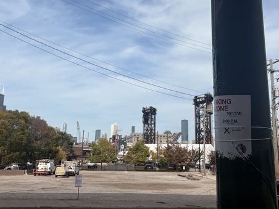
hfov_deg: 41.2
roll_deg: -0.8
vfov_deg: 30.9
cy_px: 51
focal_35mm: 46
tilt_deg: +15.4
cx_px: 140
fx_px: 371
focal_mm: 5.96
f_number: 1.6
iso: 50
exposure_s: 1/5814
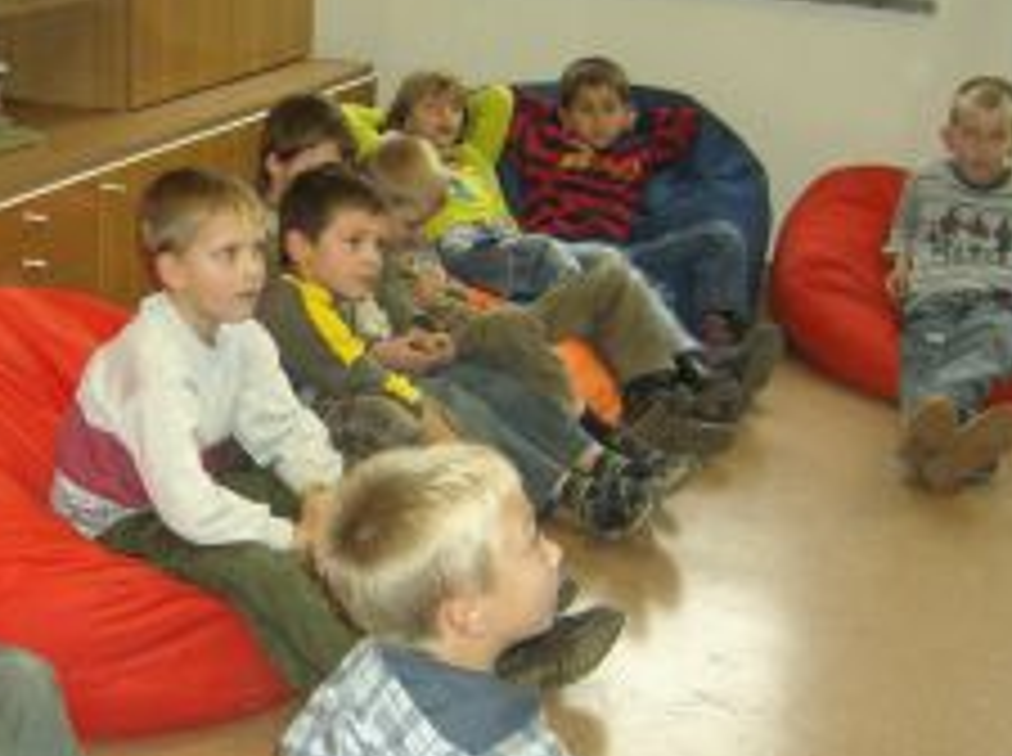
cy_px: 490
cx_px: 162
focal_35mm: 64
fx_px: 1868
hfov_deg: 29.4
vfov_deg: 22.8
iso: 200
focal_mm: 6
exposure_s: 1/60
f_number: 2.8
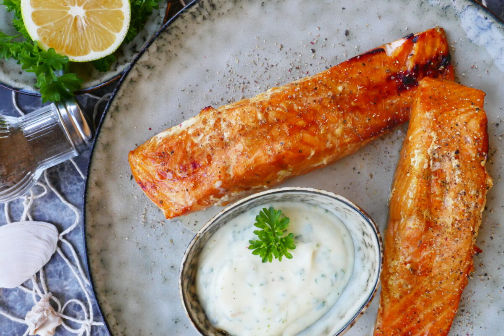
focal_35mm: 40
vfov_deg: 33.4
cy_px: 168
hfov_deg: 48.5
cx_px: 252
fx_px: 560
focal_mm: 14.5
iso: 1600
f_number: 8
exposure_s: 1/25
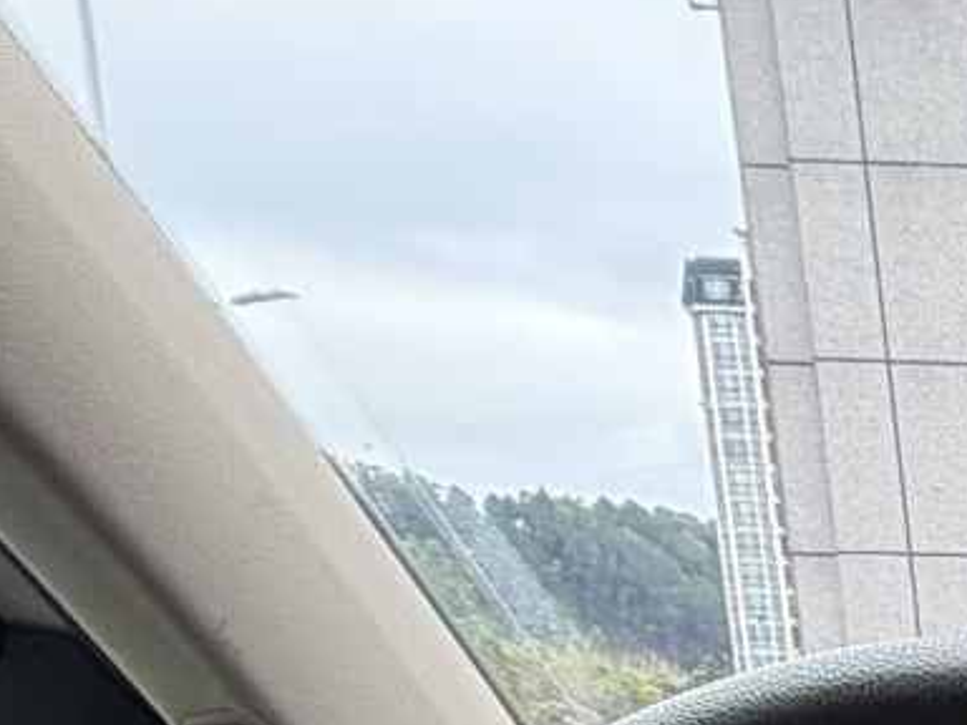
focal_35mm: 104
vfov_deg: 11.4
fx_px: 2905
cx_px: 2339
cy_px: 1830
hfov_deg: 13.6
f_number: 2.2
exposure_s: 1/122
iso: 64
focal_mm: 2.22
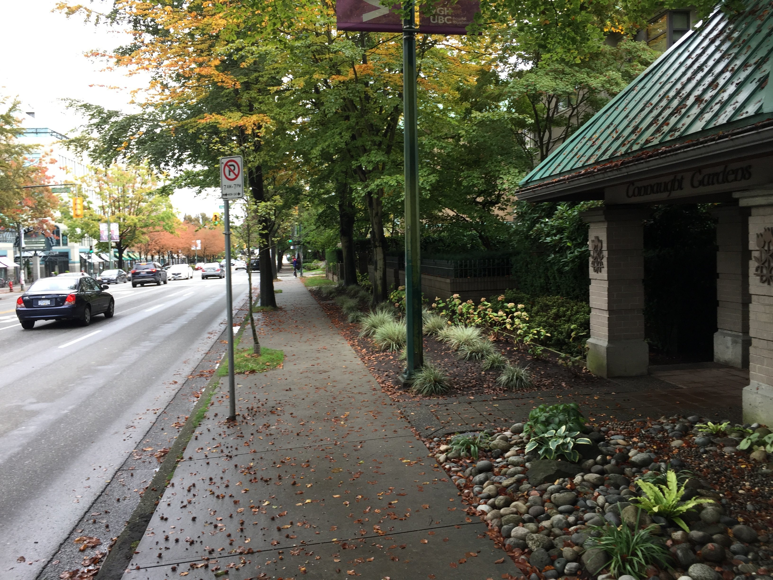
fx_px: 648
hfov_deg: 61.7
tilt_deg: -3.2
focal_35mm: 29
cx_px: 386
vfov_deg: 48.2
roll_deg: +3.8
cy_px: 290
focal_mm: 4.15
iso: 32
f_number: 2.2
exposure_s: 1/136
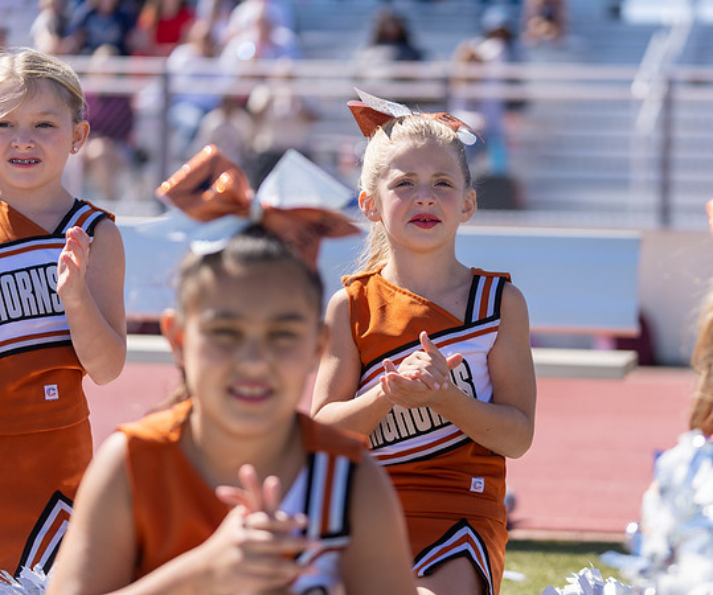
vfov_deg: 13.4
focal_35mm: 118
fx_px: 2529
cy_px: 279
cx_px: 474
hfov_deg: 16.0
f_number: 2.8
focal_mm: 96
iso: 100
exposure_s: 1/1250
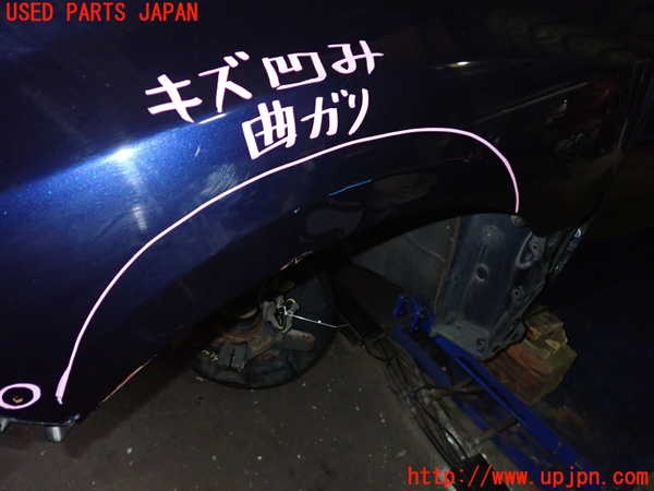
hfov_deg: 60.0
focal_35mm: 30
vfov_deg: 46.8
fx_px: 567
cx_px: 327
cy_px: 246
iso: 800
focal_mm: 5.4
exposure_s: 1/30
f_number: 6.3
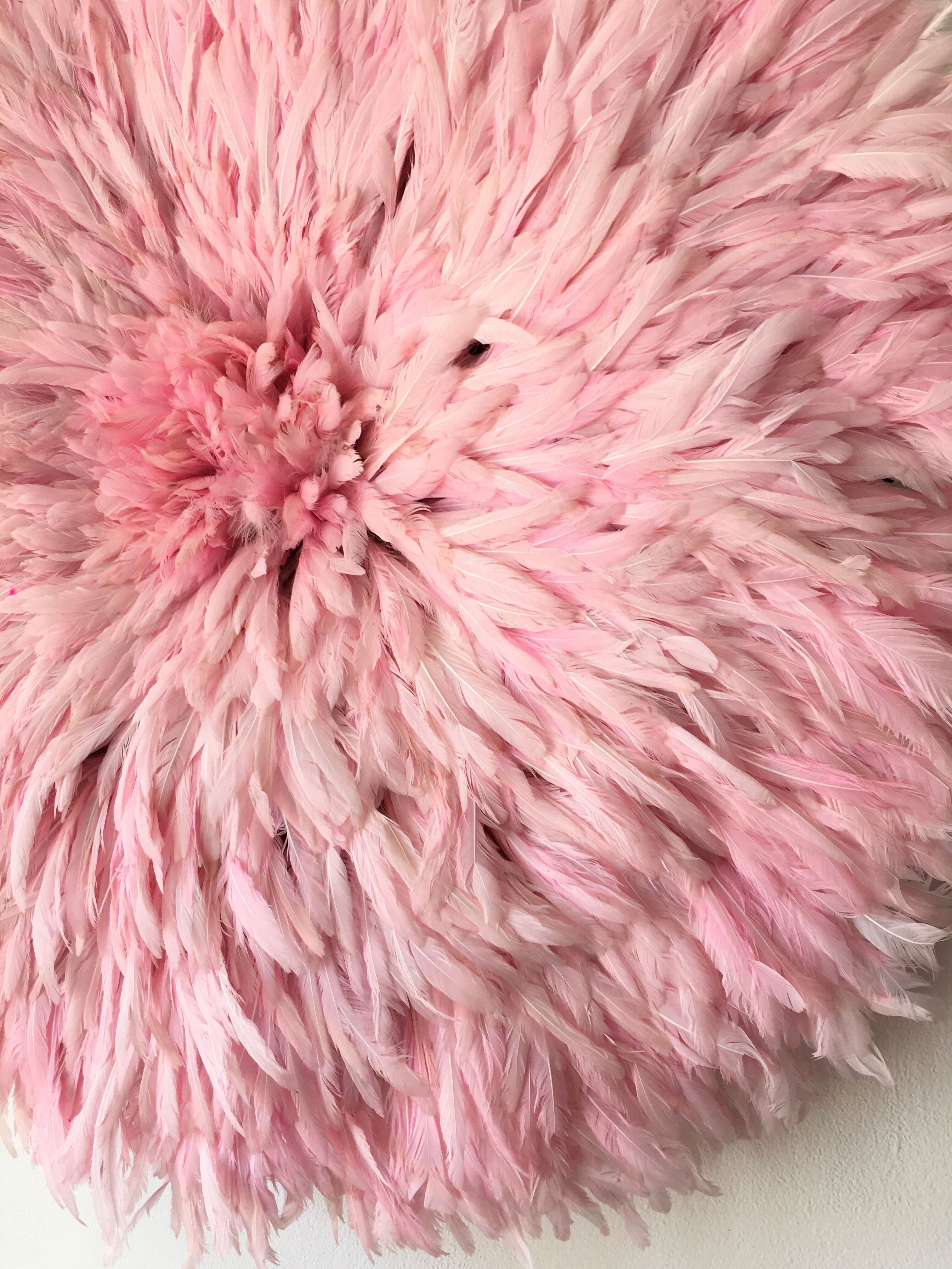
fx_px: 1063
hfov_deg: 48.2
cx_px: 476
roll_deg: +1.7
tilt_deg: +9.9
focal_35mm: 29
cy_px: 634
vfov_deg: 61.7
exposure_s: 1/50
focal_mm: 4.15
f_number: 2.2
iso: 25
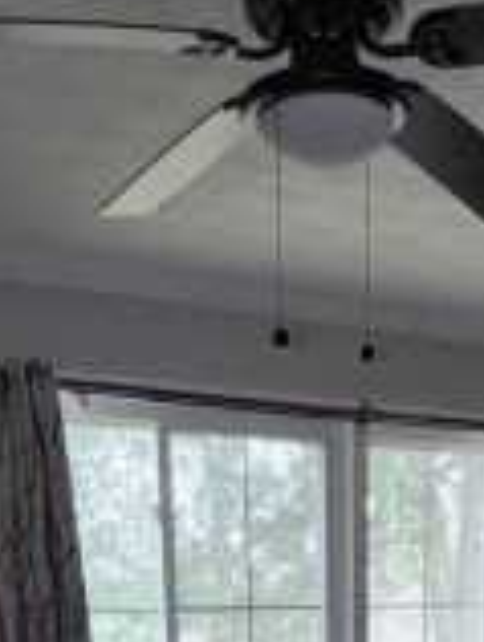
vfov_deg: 26.1
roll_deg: +1.3
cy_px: 900
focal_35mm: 59
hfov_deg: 24.7
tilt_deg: -15.3
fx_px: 1097
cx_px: 329
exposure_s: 1/60
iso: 32
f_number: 2.2
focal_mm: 2.22
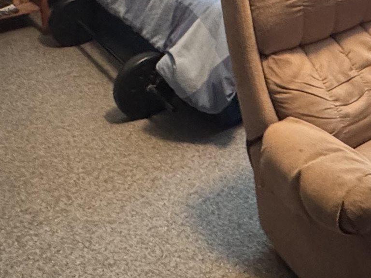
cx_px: 286
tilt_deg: -13.8
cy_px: -80
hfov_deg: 33.5
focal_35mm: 56
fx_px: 600
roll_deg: -1.4
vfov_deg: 23.2
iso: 1000
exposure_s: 1/60
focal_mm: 2.22
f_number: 2.2
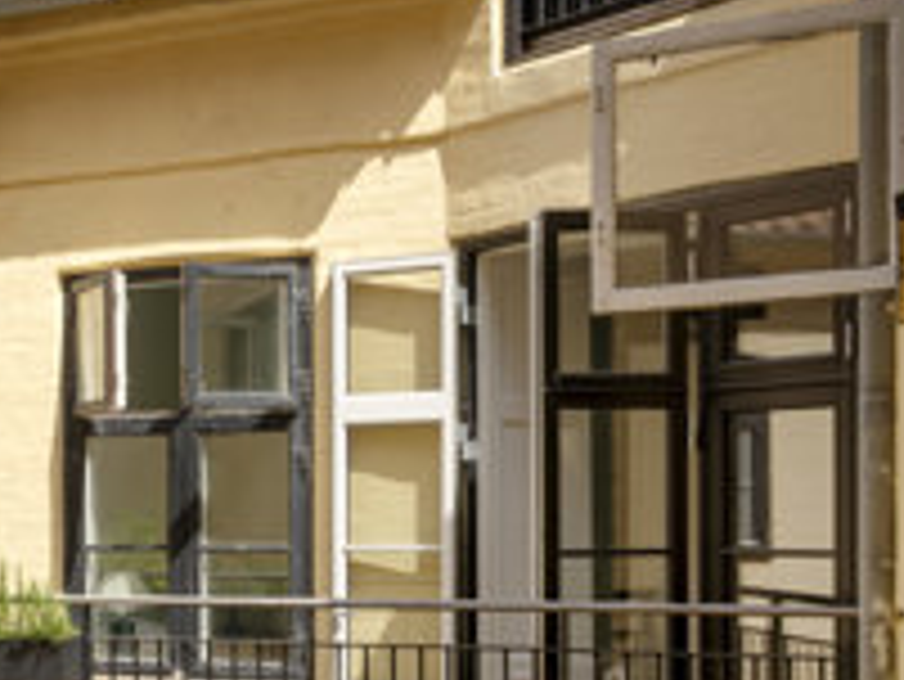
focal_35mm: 63
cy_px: 531
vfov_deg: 23.0
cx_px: 72
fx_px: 1646
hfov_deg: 29.3
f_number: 11
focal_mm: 33
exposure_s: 1/80
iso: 100
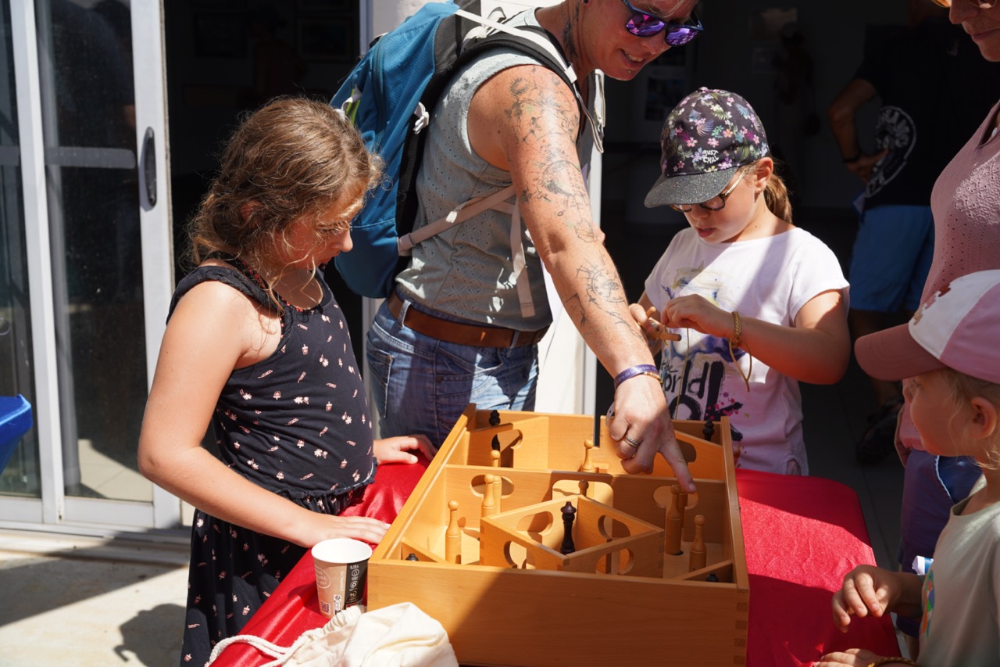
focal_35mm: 45
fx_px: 1239
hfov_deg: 44.0
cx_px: 500
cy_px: 334
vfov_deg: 30.1
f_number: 6.3
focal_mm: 44.6
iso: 100
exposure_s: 1/400
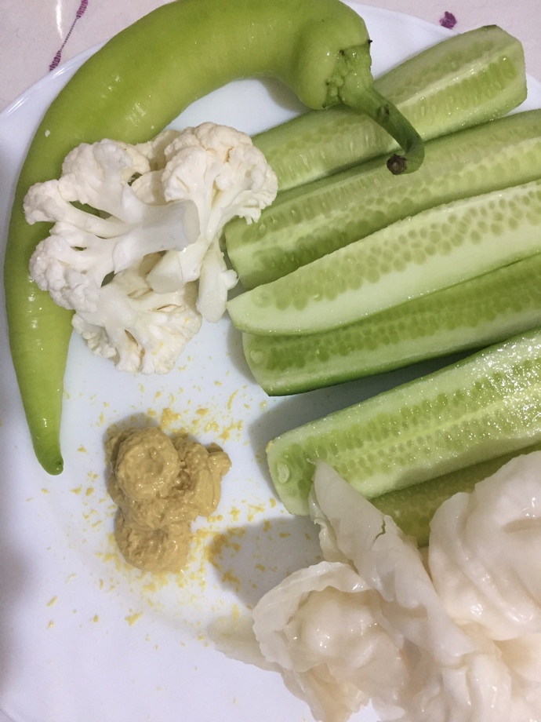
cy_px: 361
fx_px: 604
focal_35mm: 29
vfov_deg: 61.7
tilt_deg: -80.6
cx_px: 270
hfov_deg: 48.2
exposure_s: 1/33
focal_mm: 4.15
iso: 200
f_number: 2.2
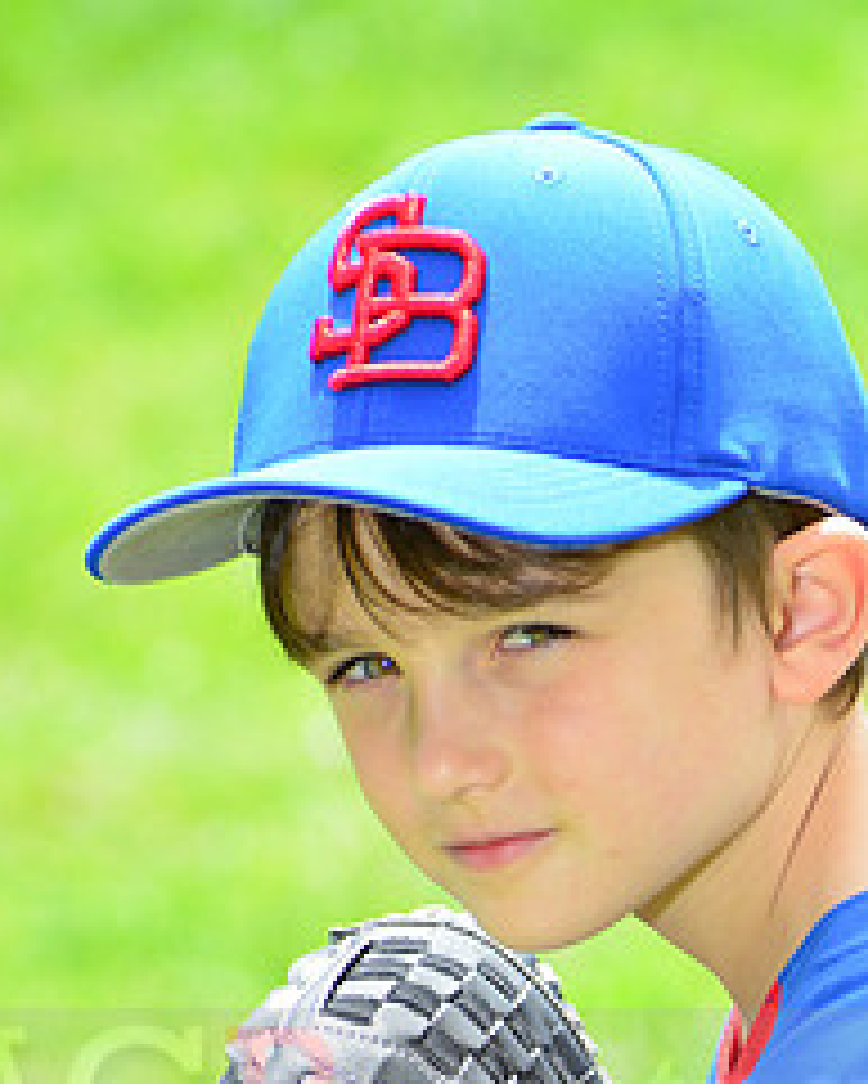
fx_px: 14473
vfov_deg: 4.3
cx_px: 699
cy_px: 1071
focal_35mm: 451
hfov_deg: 3.4
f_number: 8
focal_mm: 200
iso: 200
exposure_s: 1/200
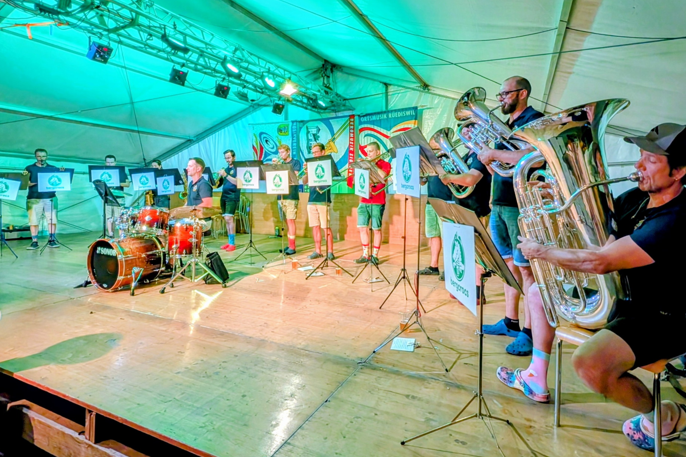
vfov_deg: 85.3
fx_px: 248
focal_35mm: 13
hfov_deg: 108.3
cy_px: 246
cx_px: 355
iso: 313
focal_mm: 2.02
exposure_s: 1/100
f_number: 1.7
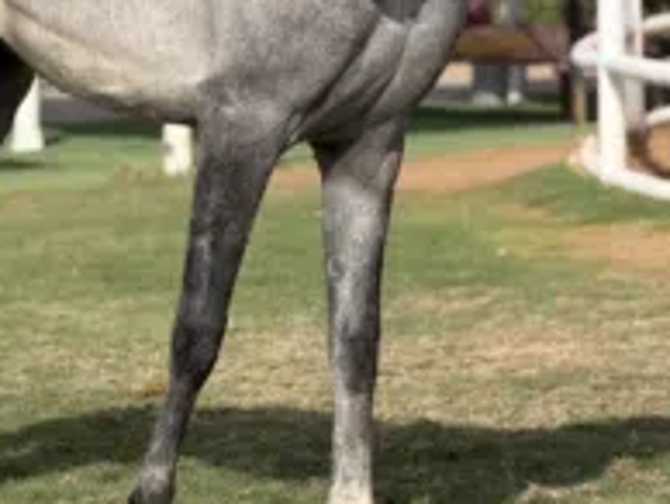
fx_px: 3992
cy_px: 52
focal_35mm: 206
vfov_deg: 7.2
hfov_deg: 9.6
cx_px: 162
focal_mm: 16.89
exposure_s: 1/638
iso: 25
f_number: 2.8
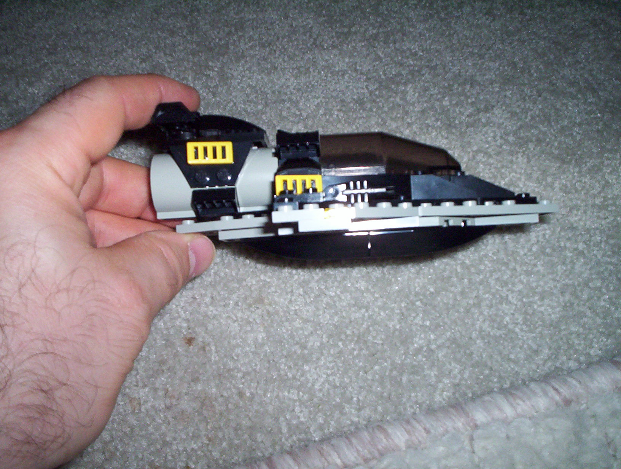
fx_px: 683
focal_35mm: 38
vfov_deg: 37.9
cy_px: 234
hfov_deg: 48.9
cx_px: 310
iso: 140
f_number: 4.5
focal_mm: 4.99
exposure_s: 1/60
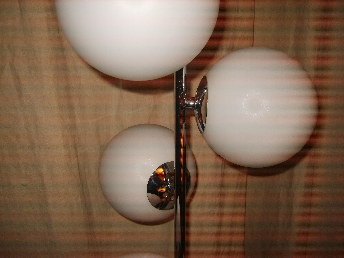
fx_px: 348
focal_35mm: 35
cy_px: 129
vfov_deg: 40.7
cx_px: 172
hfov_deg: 52.6
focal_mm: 7.4
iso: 100
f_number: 2.8
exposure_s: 1/30
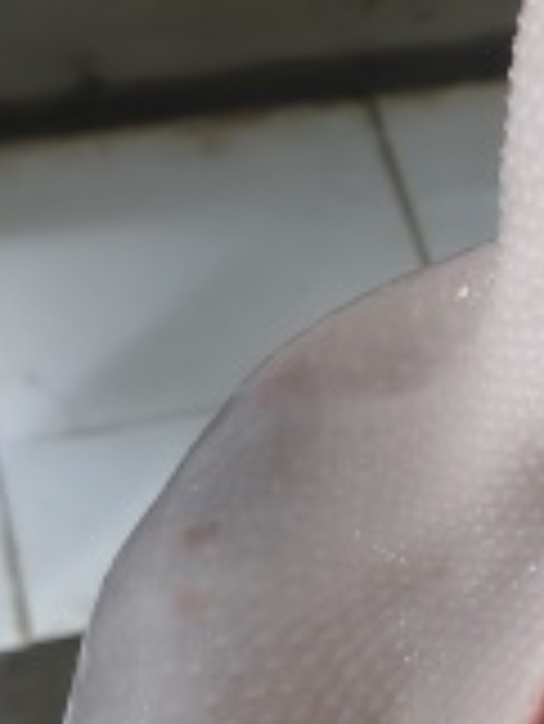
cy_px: -56
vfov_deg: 12.8
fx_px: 3181
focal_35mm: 152
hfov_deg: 9.4
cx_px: 949
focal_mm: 6.54
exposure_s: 1/177
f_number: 1.57
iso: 2887
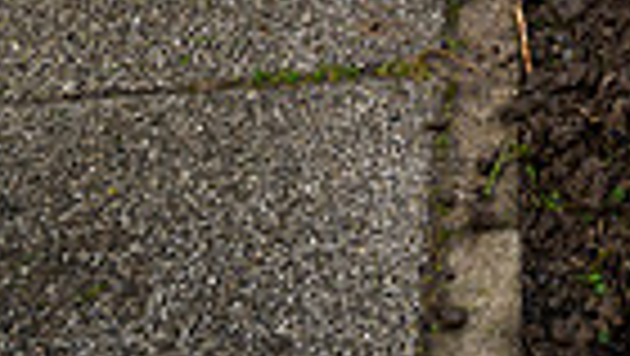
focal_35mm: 81
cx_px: 648
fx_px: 1354
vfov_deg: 11.5
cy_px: -572
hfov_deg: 24.8
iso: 500
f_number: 4.5
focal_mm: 24
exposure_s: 1/500
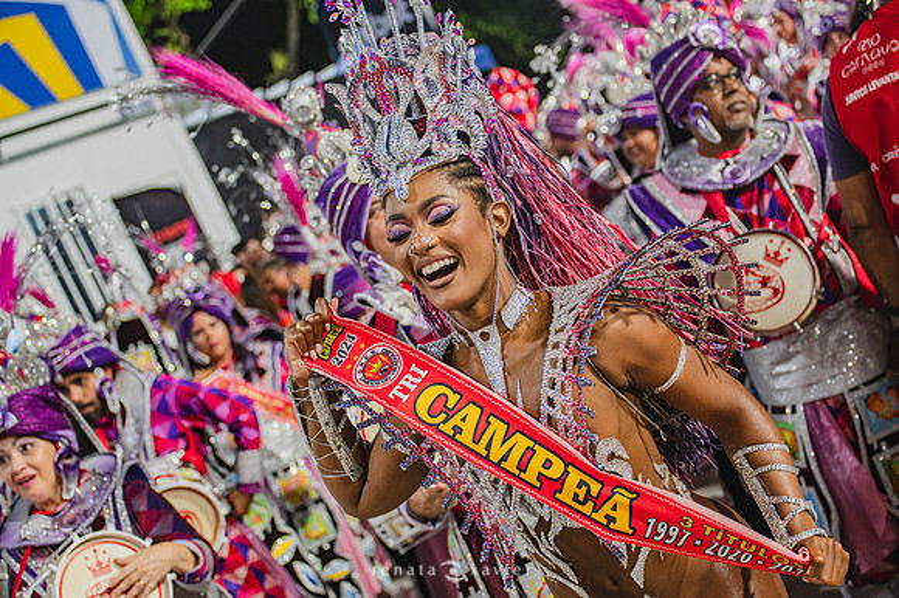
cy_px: 299
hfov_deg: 28.9
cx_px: 450
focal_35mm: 70
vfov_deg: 19.4
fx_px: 1747
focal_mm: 70
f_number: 4.5
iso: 2500
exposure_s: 1/160
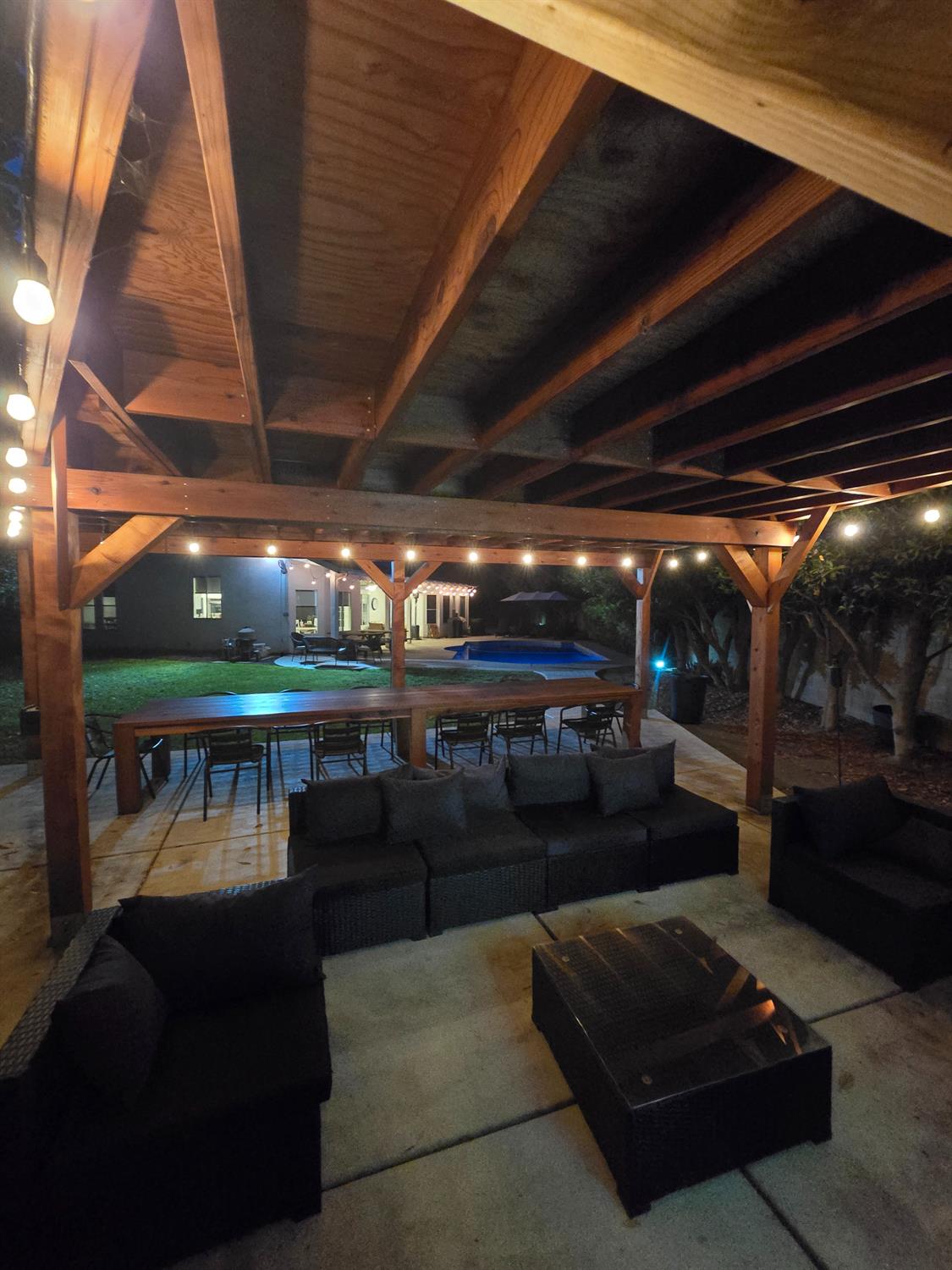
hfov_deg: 89.9
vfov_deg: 106.2
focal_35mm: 13
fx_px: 477
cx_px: 476
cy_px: 635
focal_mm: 2.2
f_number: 2.2
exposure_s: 1/24
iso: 2000
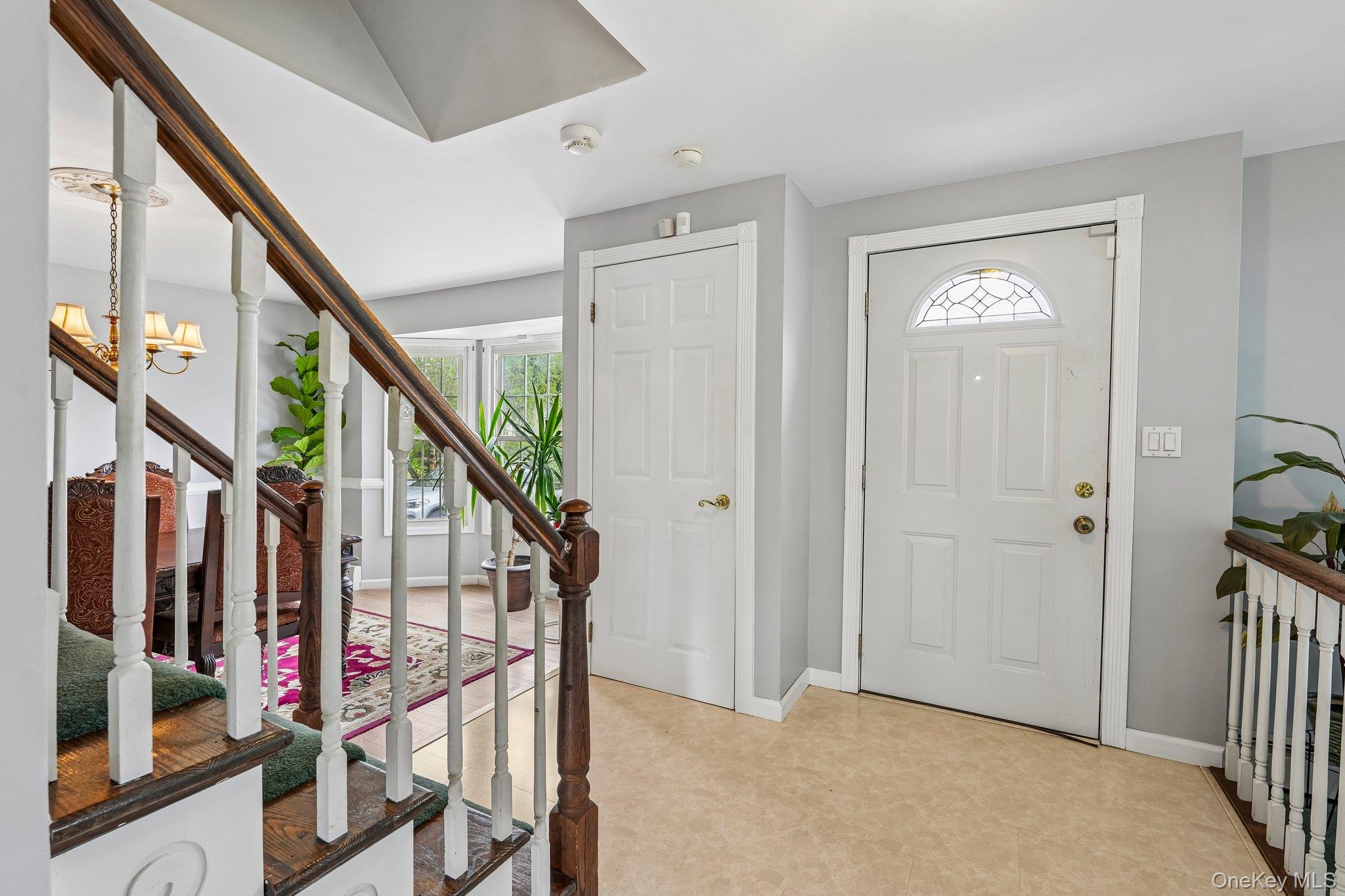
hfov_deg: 96.7
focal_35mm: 16
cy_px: 448
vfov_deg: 73.7
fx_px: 598
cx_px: 672
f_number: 8
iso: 400
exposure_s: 1/20
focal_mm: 16
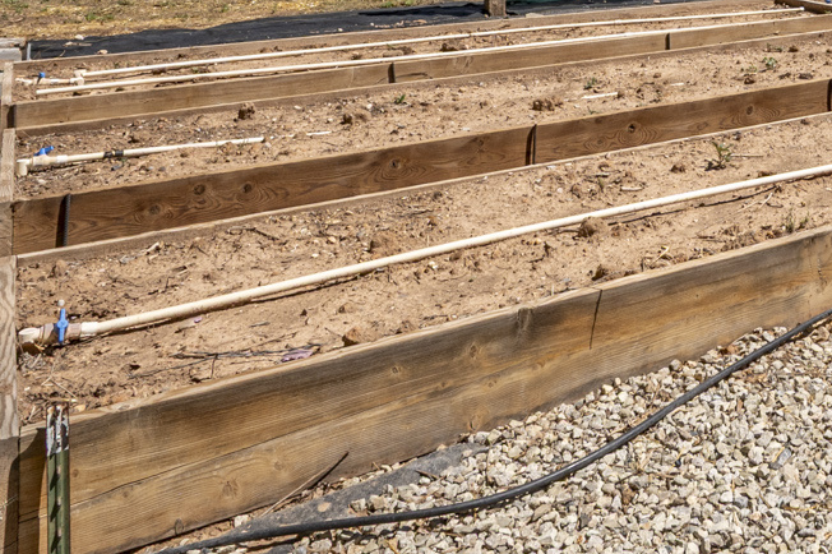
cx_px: 919
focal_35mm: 46
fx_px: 1063
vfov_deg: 25.4
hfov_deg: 36.2
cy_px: -158
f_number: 13
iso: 250
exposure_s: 1/500
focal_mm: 15
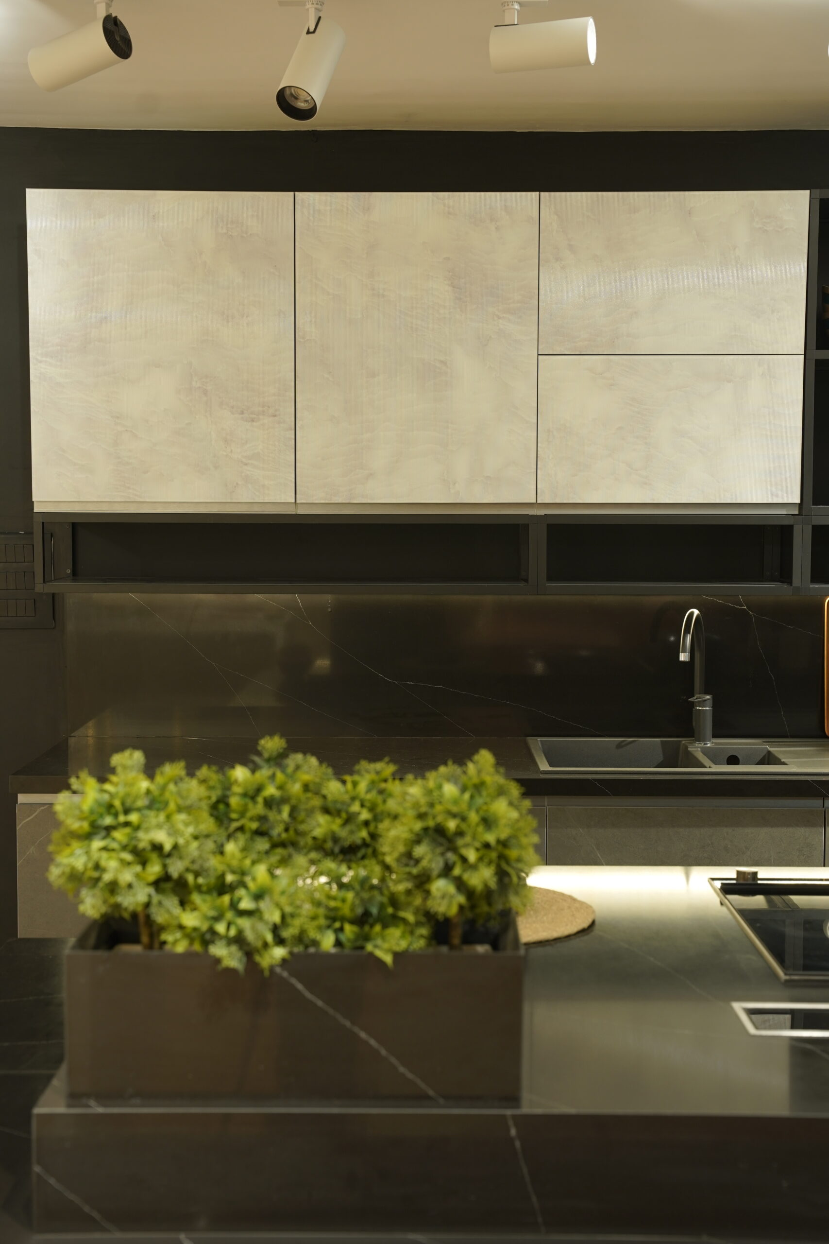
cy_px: 622
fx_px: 1592
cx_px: 414
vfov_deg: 42.7
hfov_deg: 29.2
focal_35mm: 46
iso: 640
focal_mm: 46.1
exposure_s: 1/25
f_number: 4.5
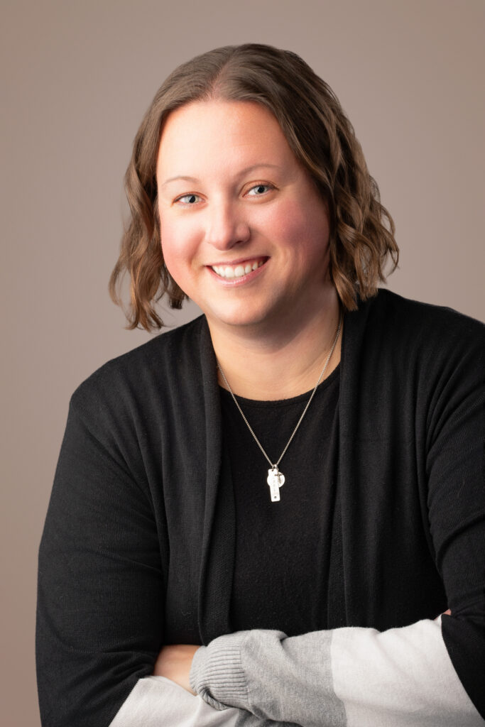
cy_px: 364
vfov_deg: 19.5
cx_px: 242
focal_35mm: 105
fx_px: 2121
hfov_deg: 13.0
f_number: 8
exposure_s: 1/125
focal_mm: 105
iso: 200
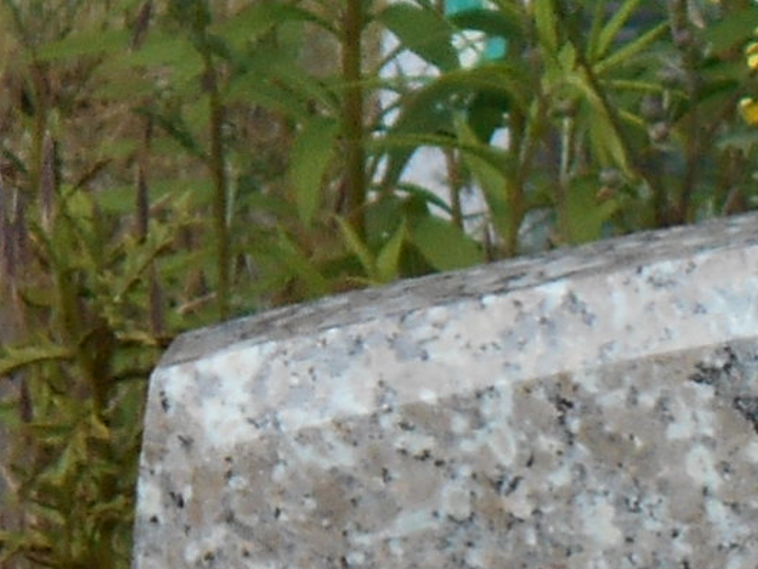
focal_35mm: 593
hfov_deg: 3.3
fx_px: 12988
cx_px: 2260
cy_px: 1938
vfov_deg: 2.5
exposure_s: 1/400
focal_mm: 15.4
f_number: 6.3
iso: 80
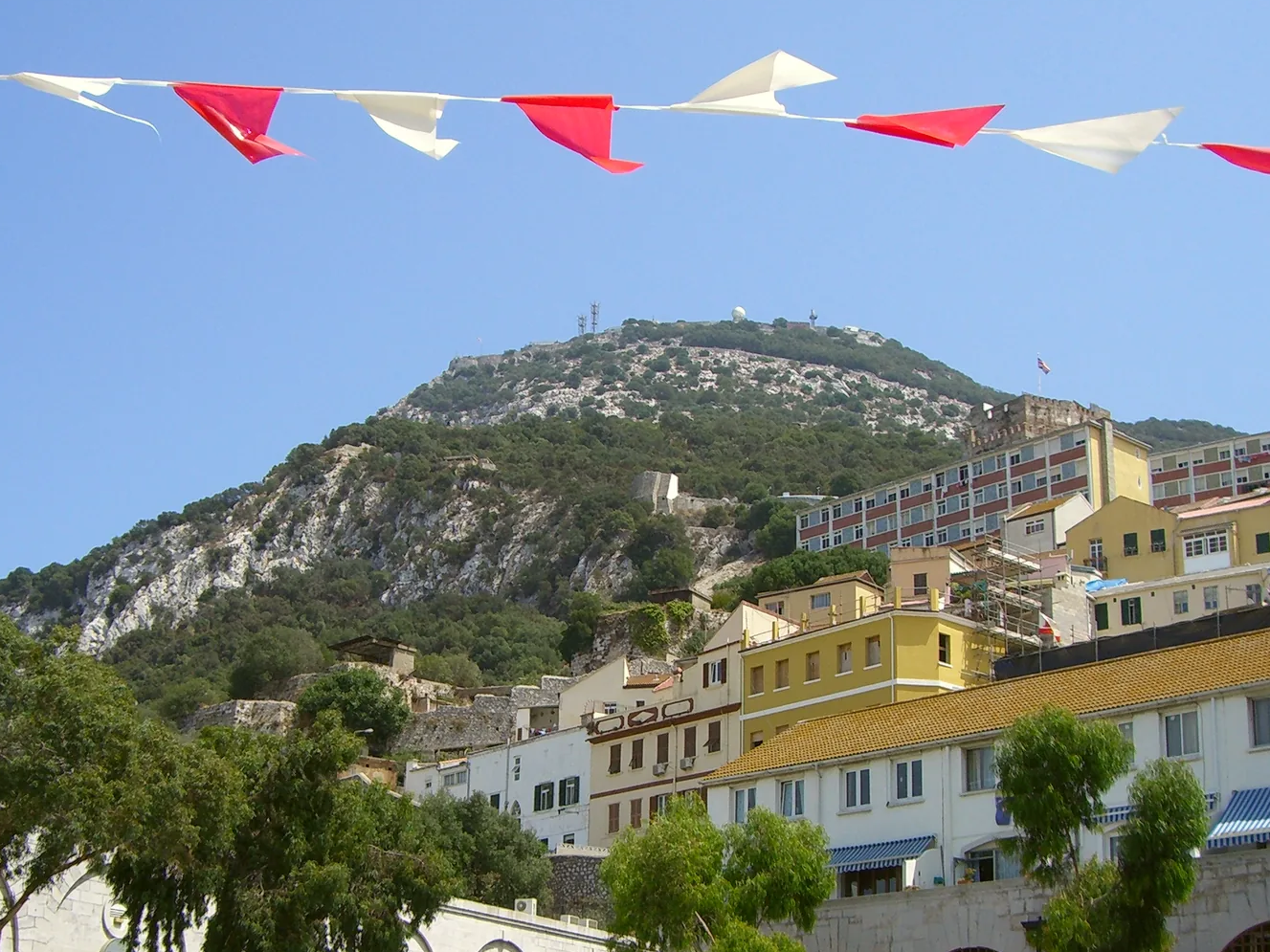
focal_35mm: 55
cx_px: 651
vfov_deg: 26.4
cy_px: 644
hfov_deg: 34.9
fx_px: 2018
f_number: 4.3
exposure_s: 1/640
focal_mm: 6.2
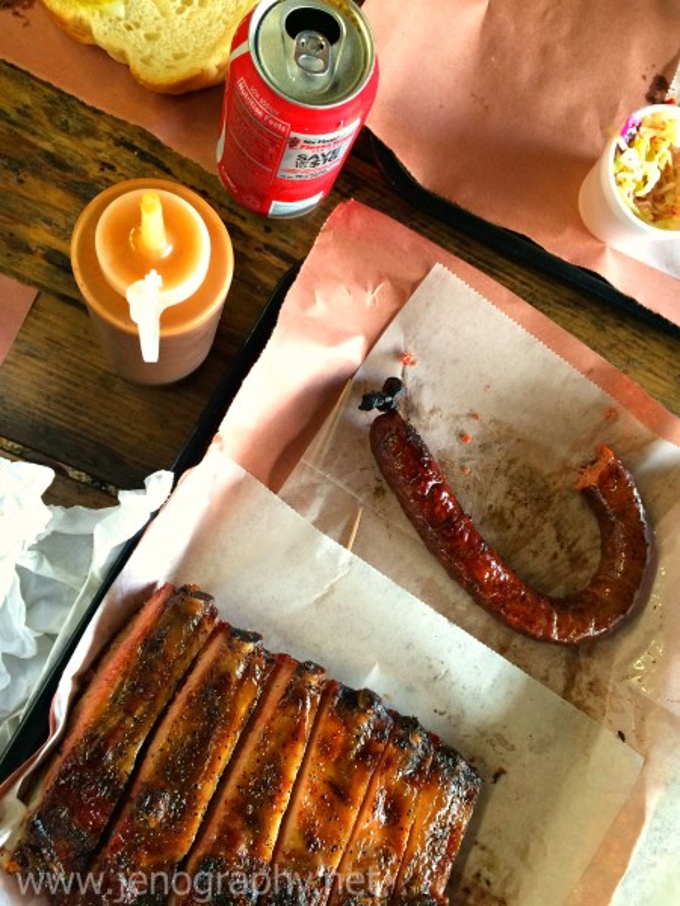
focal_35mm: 29
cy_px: 453
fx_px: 760
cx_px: 340
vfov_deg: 61.7
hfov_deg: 48.2
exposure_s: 1/30
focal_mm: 4.15
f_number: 2.2
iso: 160
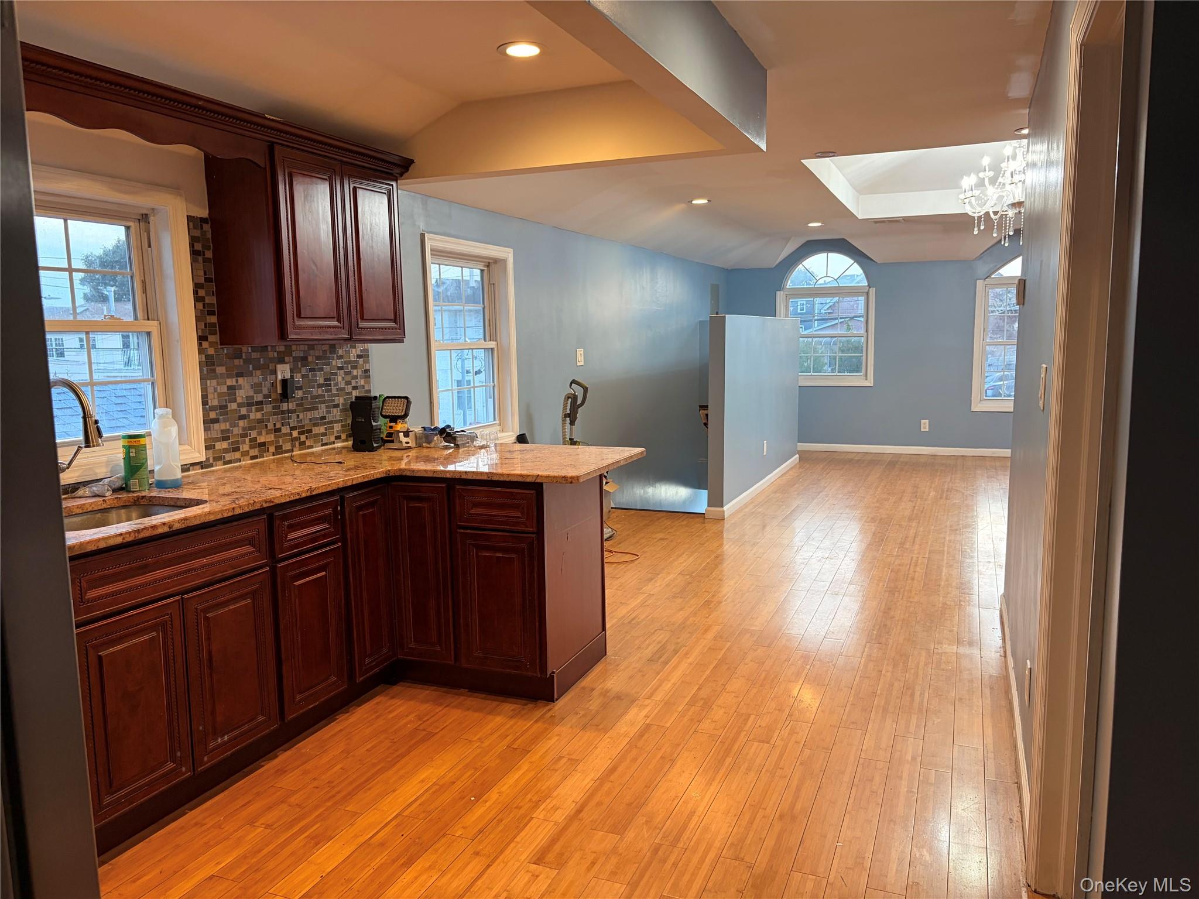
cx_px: 600
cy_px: 450
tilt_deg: -7.4
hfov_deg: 67.3
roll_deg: +0.8
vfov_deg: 53.1
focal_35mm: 26
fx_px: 901
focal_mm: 5.96
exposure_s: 1/60
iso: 125
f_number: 1.6
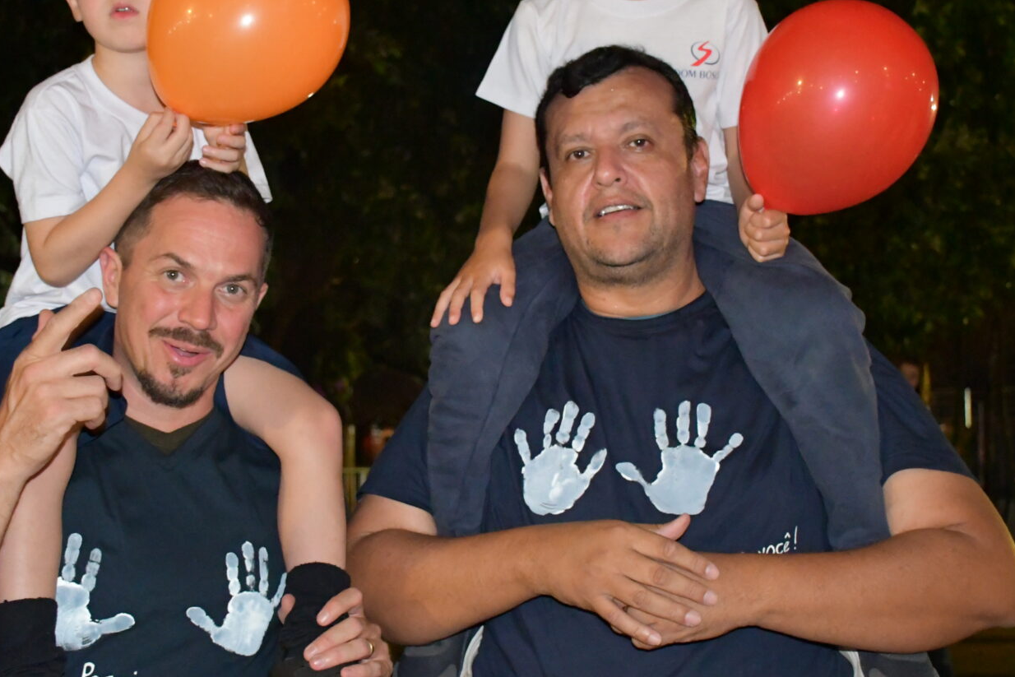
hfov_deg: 35.6
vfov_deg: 24.2
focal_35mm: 56
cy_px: 276
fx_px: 1579
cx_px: 440
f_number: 3.8
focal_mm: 24
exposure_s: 1/60
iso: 6400
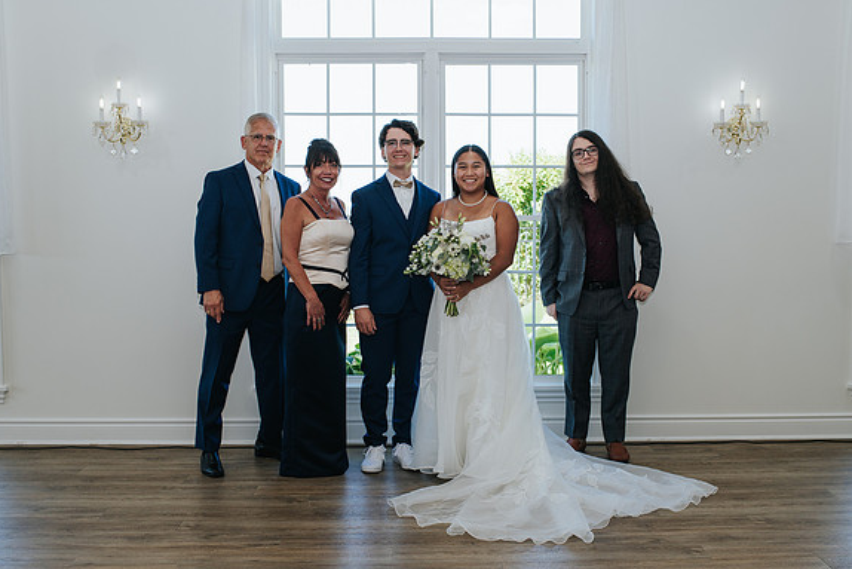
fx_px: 1018
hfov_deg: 45.4
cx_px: 432
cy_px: 319
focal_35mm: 43
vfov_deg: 31.2
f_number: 3.5
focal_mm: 35
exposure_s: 1/200
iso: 180
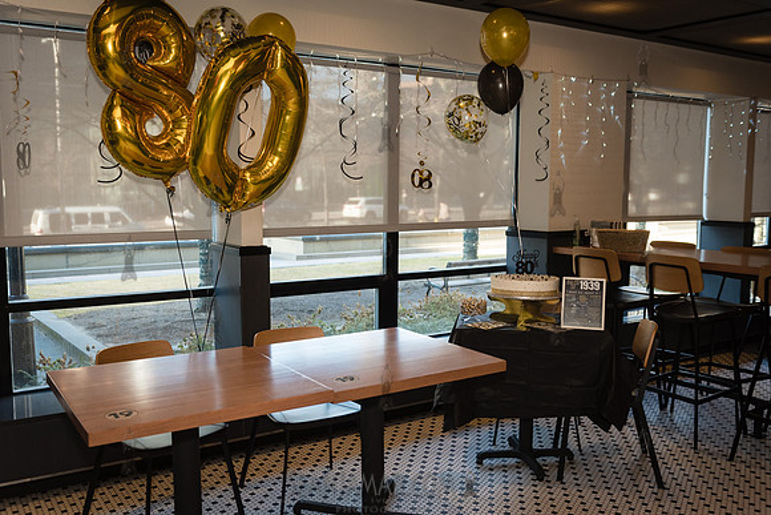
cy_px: 258
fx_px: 728
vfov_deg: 38.9
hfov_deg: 55.8
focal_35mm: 34
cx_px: 386
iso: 1250
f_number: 4
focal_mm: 34
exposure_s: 1/320
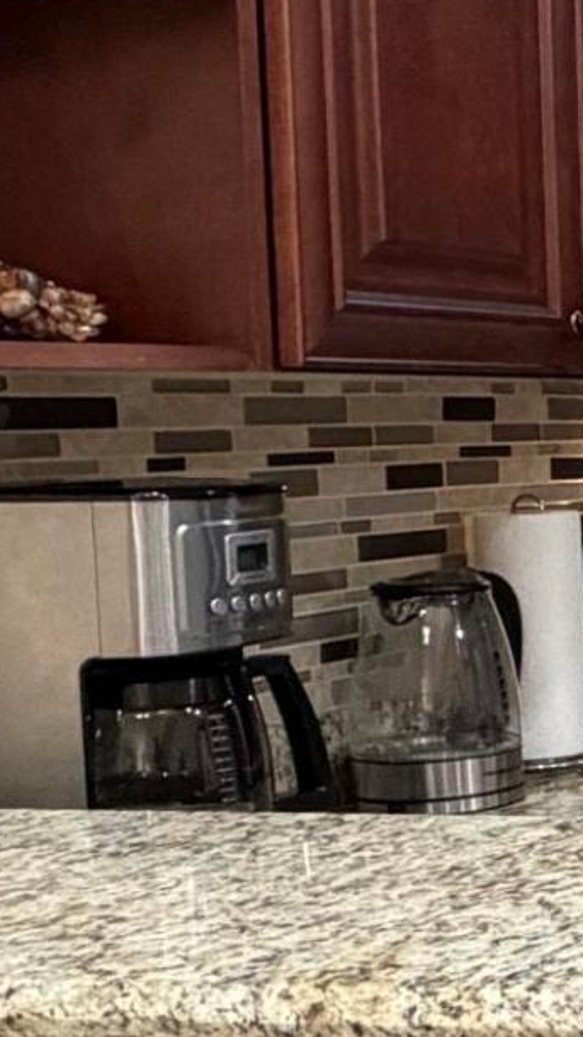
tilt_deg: -5.3
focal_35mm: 72
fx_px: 1979
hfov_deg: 11.5
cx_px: 1639
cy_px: 564
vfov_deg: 29.3
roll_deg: -0.2
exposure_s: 1/60
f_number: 2.2
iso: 320
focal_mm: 2.22
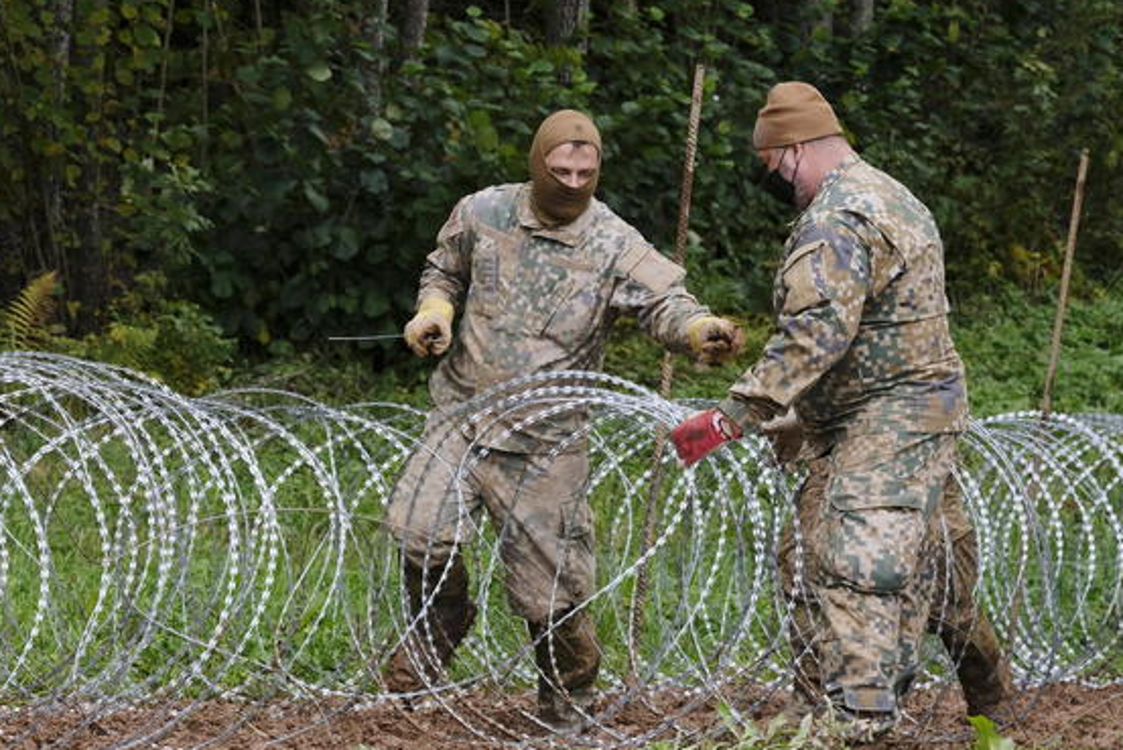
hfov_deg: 8.2
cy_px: 349
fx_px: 7863
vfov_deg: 5.5
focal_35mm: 252
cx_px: 520
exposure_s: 1/250
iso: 800
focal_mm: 132.9
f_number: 8
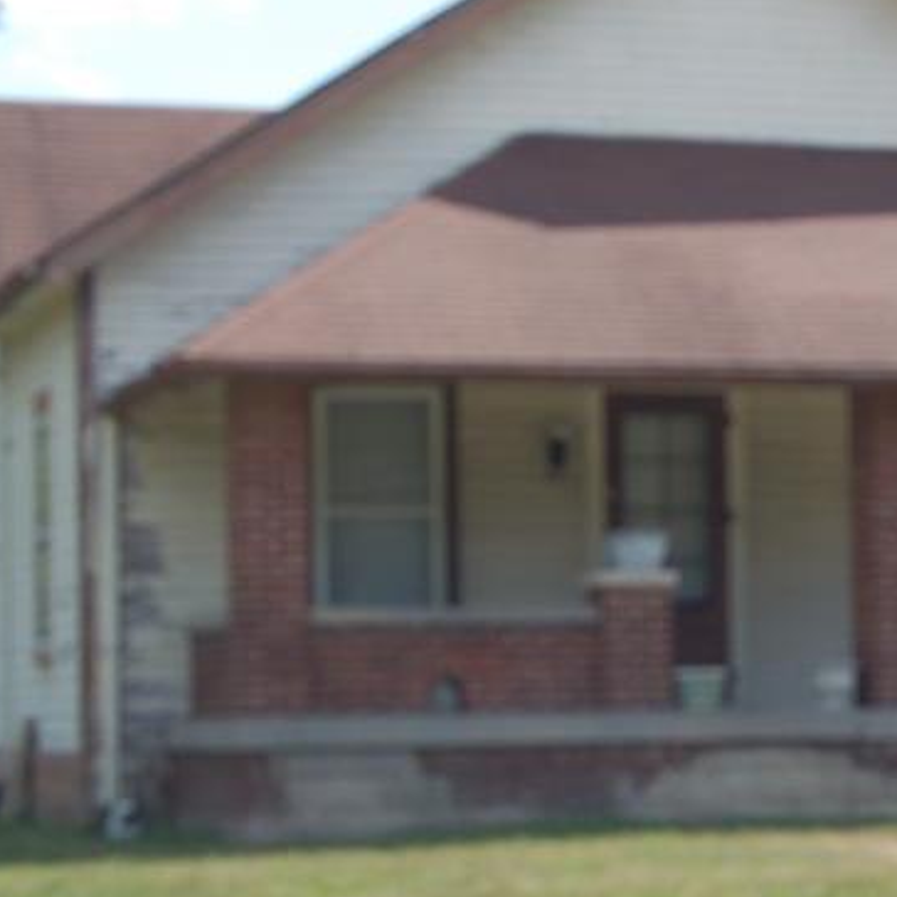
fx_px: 3670
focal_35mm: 125
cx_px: 761
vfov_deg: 13.9
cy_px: 513
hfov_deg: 13.8
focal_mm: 35
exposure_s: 1/250
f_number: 8
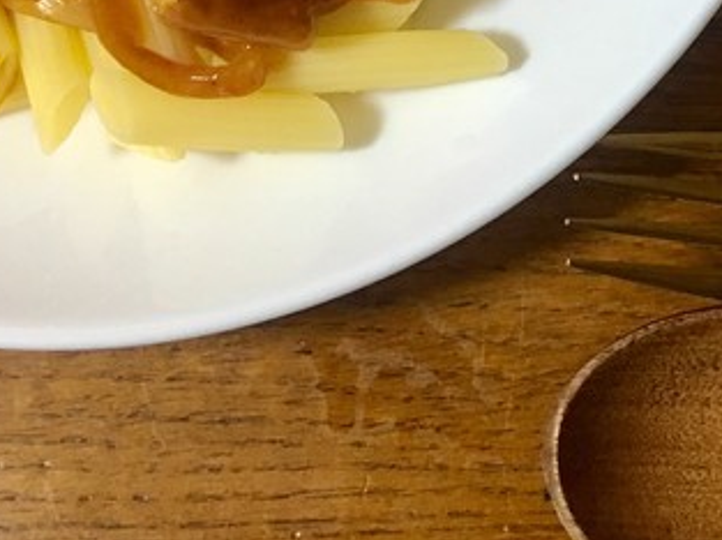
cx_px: 669
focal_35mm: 95
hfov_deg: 20.2
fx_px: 1979
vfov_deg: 14.4
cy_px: -284
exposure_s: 1/15
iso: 50
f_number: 2.2
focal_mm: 4.15
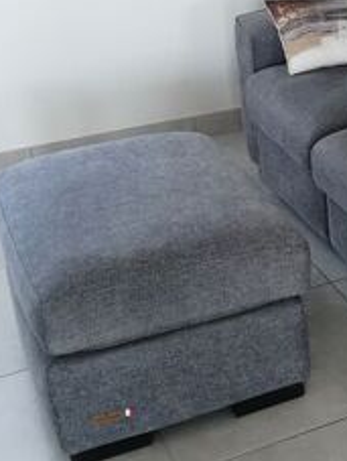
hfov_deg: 17.9
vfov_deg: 25.5
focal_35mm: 76
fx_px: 1013
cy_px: 173
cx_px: 473
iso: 160
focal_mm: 3.95
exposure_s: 1/50
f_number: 1.8
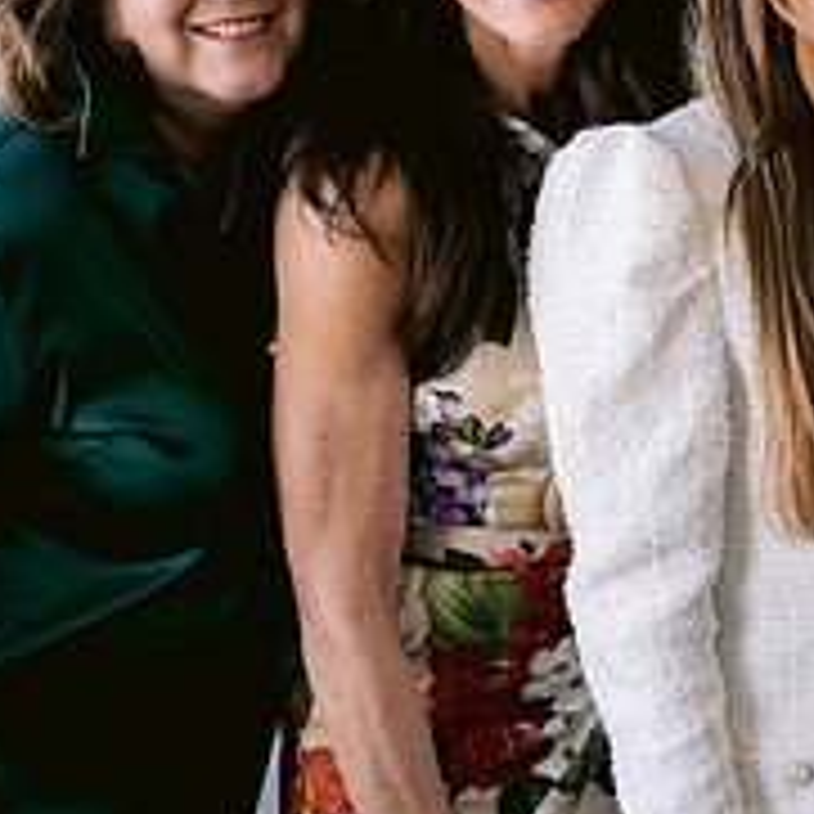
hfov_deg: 11.8
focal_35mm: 145
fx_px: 3858
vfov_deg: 12.0
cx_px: 999
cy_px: 375
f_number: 2.8
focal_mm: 50
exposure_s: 1/320
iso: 640
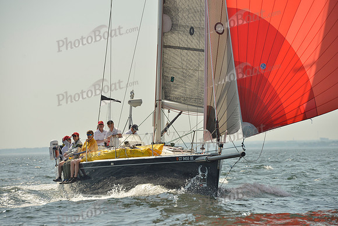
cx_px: 169
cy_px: 113
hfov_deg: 11.1
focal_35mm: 185
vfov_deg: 7.4
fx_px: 1737
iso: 200
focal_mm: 185
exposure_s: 1/1250
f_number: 8
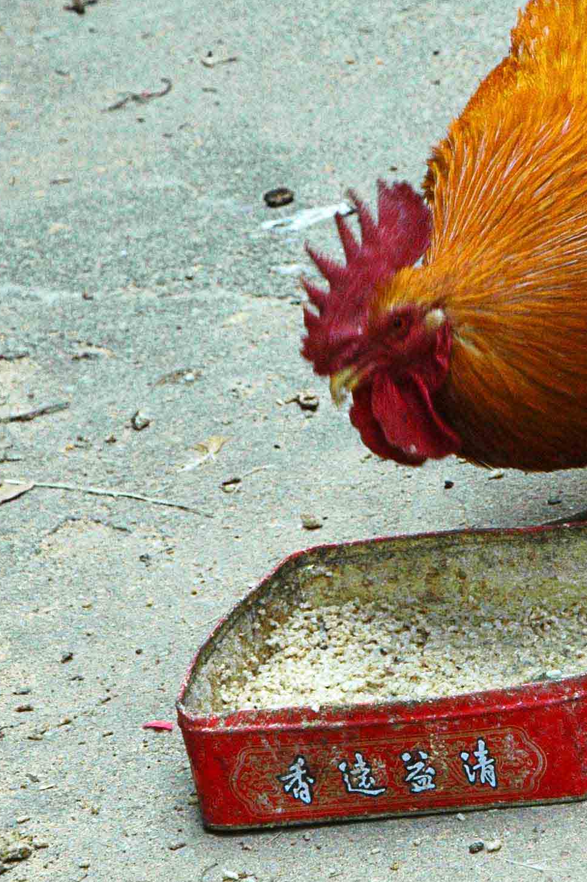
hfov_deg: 4.4
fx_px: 7570
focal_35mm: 309
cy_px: 190
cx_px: 547
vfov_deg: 6.7
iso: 500
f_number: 5.6
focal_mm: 100
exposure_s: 1/320
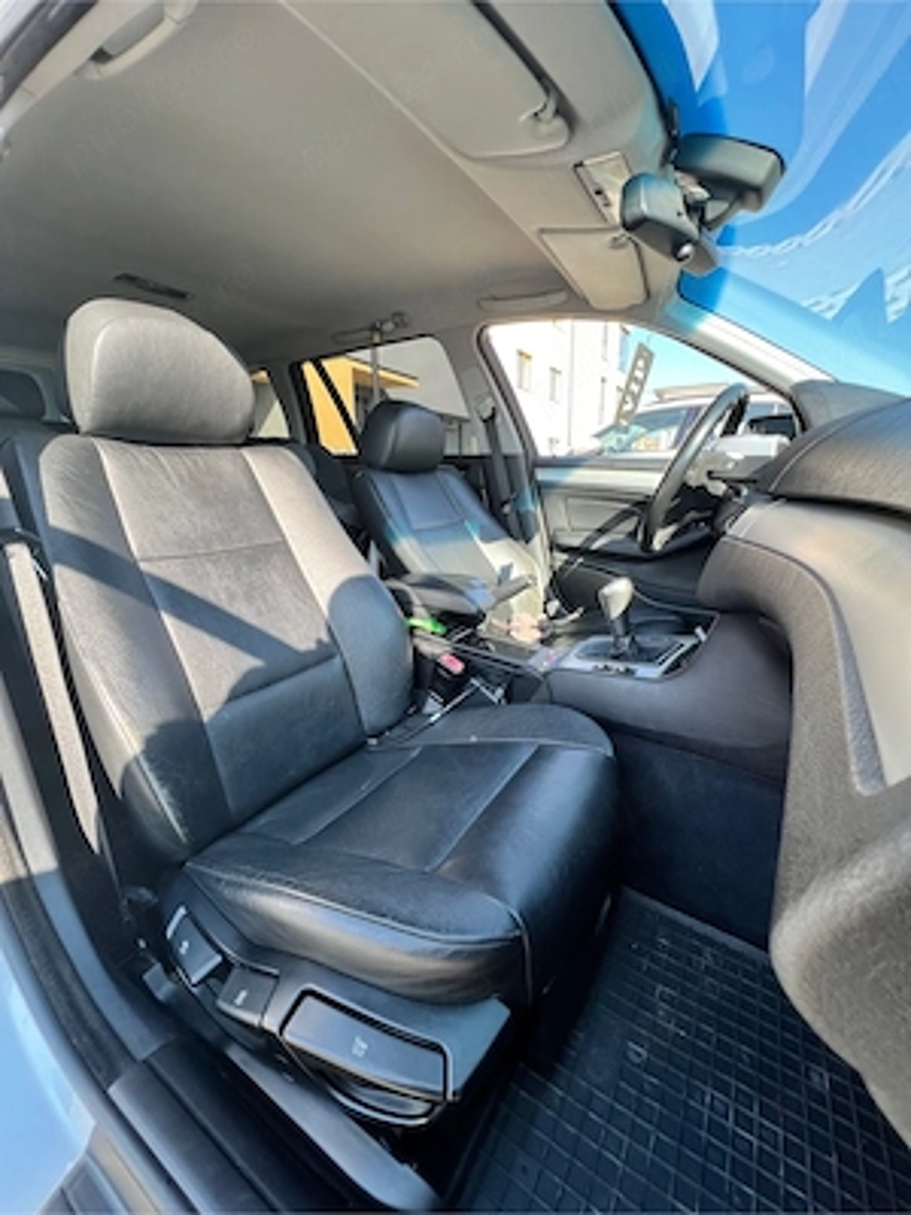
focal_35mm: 13
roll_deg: +1.3
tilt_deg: -12.8
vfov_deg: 106.2
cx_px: 456
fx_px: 456
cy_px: 608
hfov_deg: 89.9
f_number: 1.8
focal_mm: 1.57
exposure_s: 1/99
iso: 32
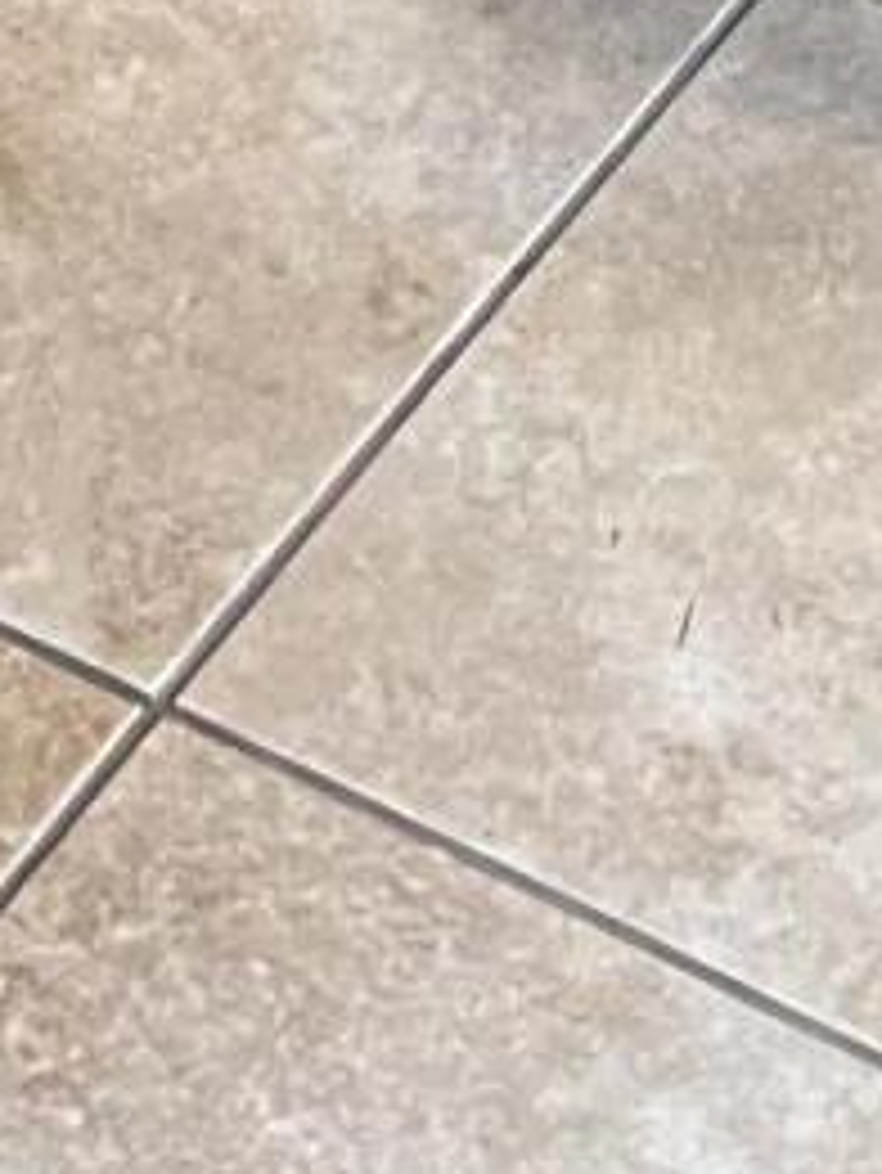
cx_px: -598
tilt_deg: -12.6
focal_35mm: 199
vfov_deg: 7.8
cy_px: -3014
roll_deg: +4.2
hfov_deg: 7.3
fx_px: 6755
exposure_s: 1/60
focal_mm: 5.7
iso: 400
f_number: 1.5
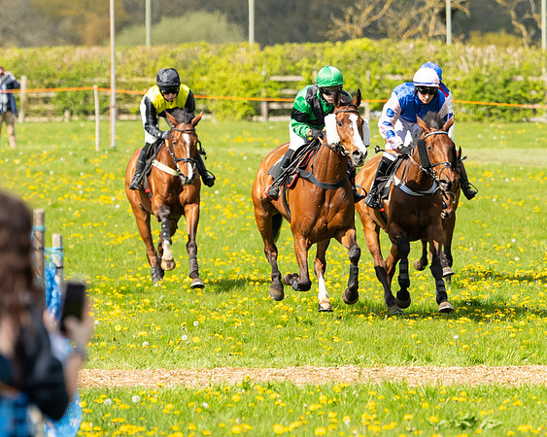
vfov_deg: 3.7
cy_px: 205
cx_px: 435
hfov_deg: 4.6
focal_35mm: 416
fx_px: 6740
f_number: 4
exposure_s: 1/2000
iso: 200
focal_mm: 185
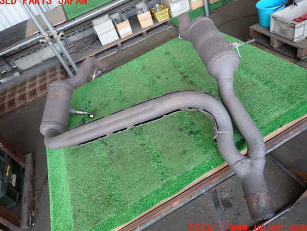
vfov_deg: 53.1
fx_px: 231
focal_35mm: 26
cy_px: 114
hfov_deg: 67.3
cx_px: 150
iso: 100
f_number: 2
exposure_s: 1/100
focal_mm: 4.5
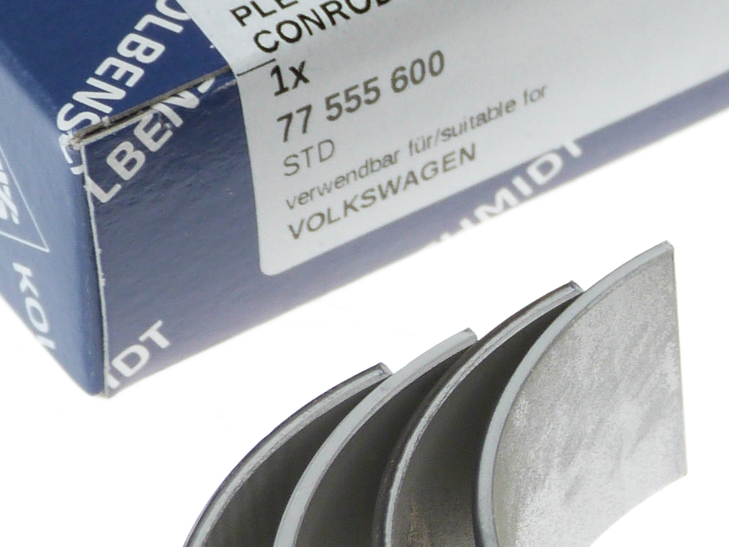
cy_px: 488
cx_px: 1035
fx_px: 7202
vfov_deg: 4.3
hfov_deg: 5.7
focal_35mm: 342
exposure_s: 1/100
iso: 100
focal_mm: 19.7
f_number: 3.5
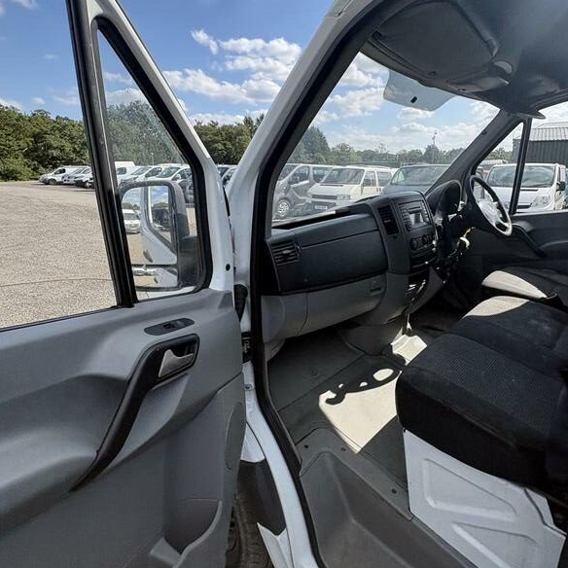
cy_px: 234
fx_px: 353
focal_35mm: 19
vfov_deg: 77.0
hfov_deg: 77.4
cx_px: 318
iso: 40
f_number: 2.2
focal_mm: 2.22
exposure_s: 1/944
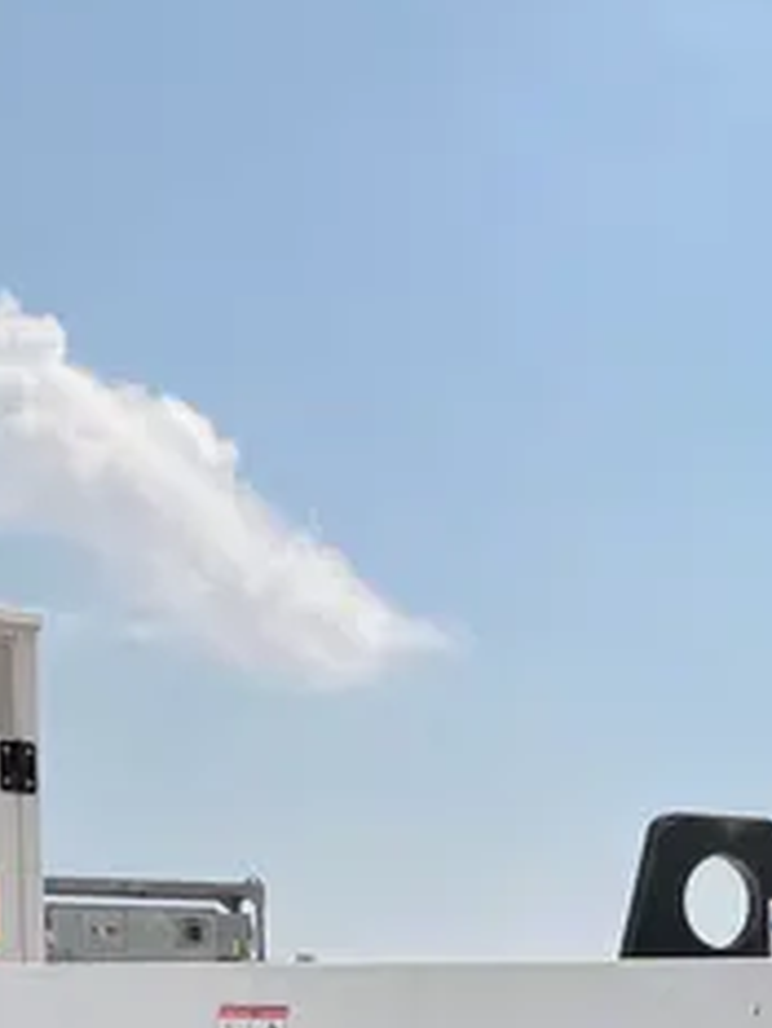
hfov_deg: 16.2
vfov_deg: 20.0
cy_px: 1418
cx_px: 882
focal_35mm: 88
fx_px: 2614
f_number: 1.8
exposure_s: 1/4808
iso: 32
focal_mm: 3.99
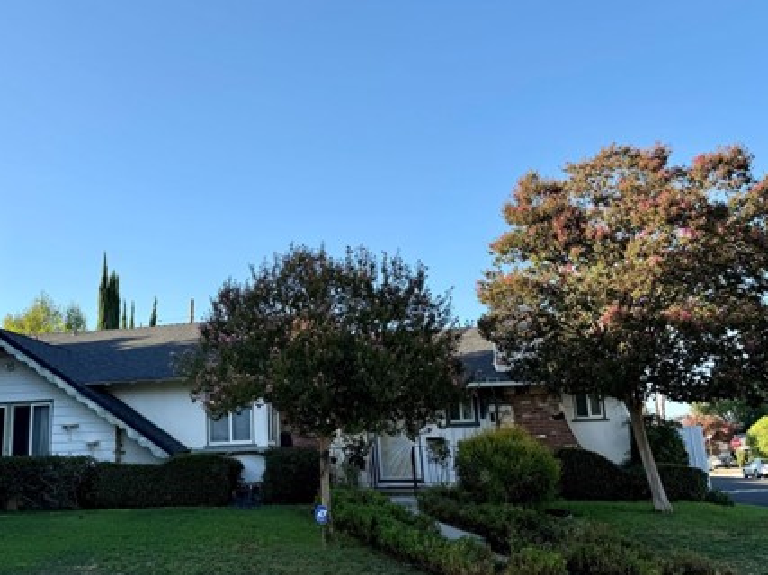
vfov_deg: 39.6
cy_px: 279
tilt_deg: +13.3
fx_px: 798
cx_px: 223
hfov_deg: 49.9
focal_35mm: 36
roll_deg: +1.6
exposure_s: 1/2299
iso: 80
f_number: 1.78
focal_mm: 6.76
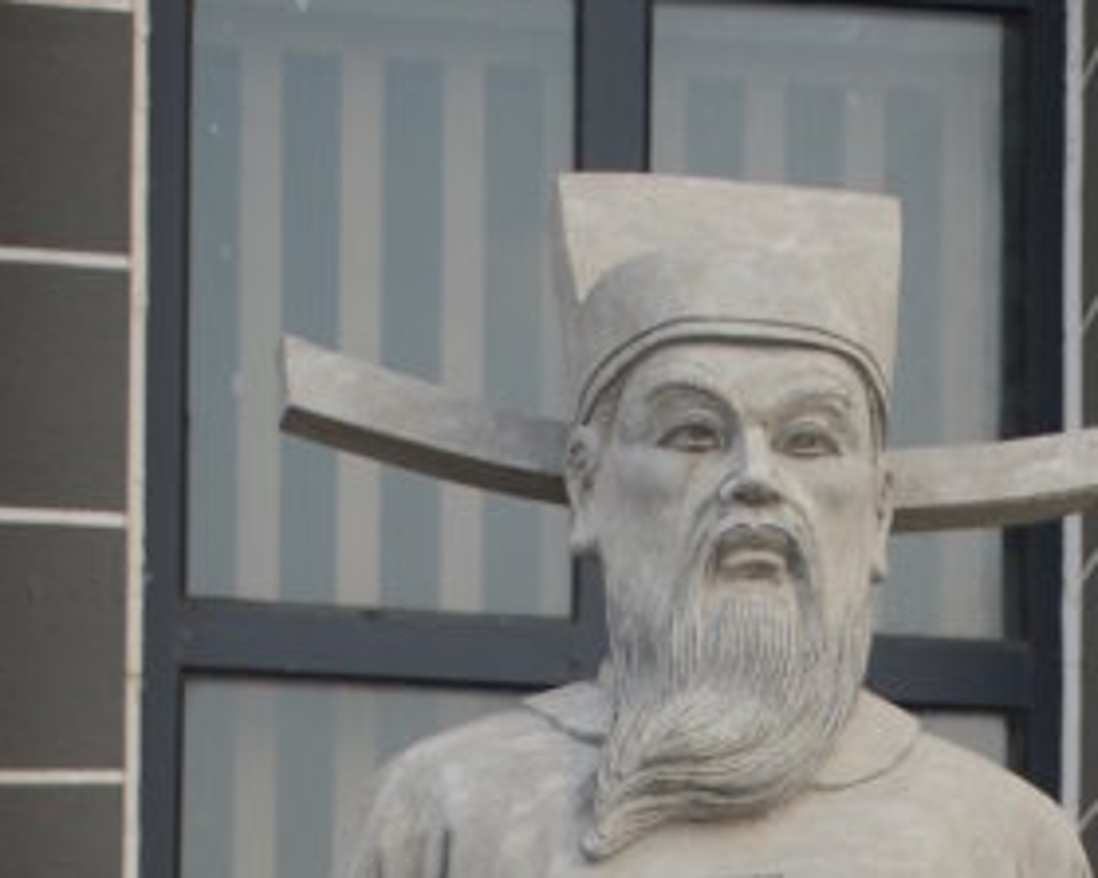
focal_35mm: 168
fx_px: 5458
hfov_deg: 11.5
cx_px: 819
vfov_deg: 8.8
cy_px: 1557
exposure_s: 1/160
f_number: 6.3
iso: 200
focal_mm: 32
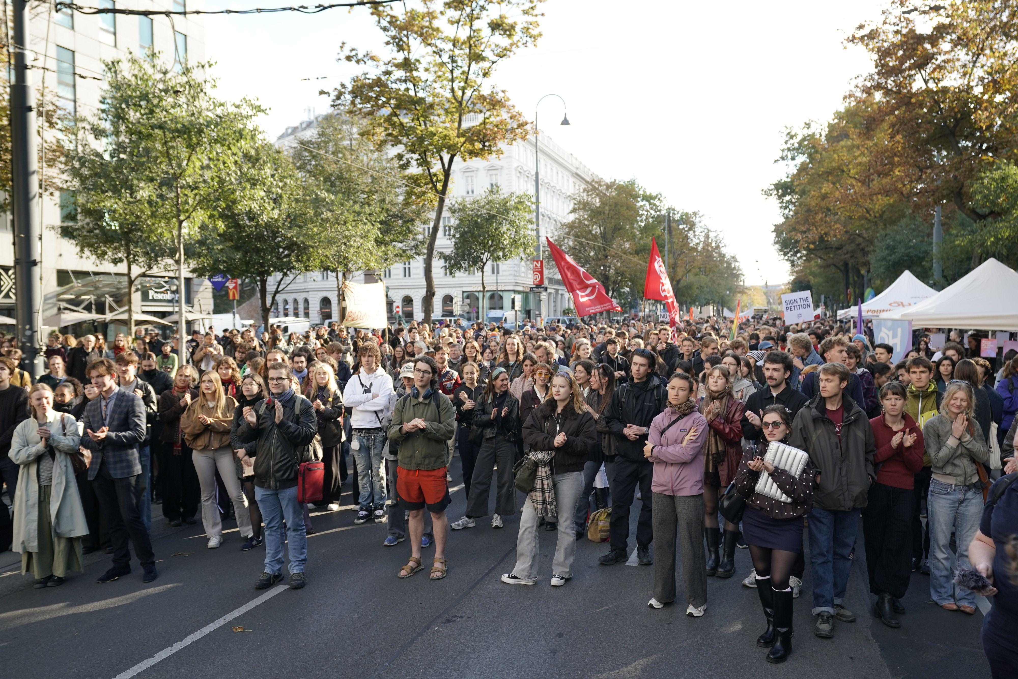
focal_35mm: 28
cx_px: 509
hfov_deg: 65.5
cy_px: 340
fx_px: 792
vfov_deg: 46.4
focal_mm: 28
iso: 320
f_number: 3.5
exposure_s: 1/500
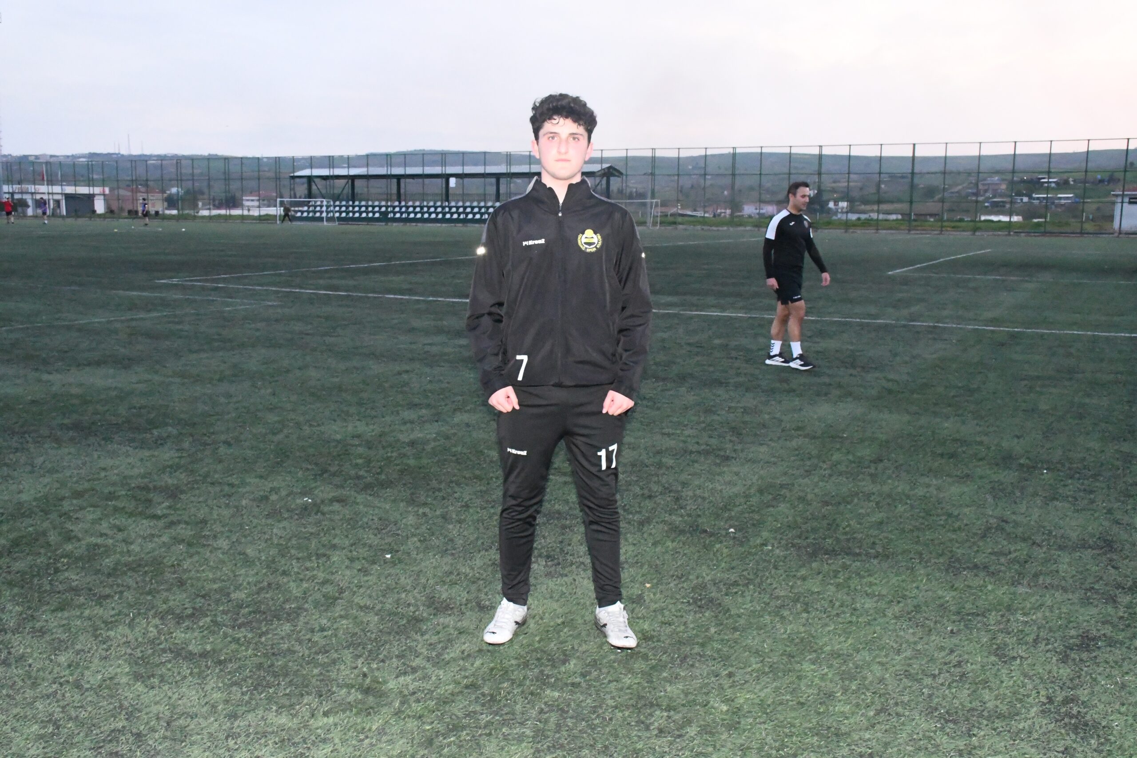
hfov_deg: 55.8
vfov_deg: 38.9
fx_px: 1074
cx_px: 568
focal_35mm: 34
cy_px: 379
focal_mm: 23
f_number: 11
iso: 16000
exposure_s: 1/250
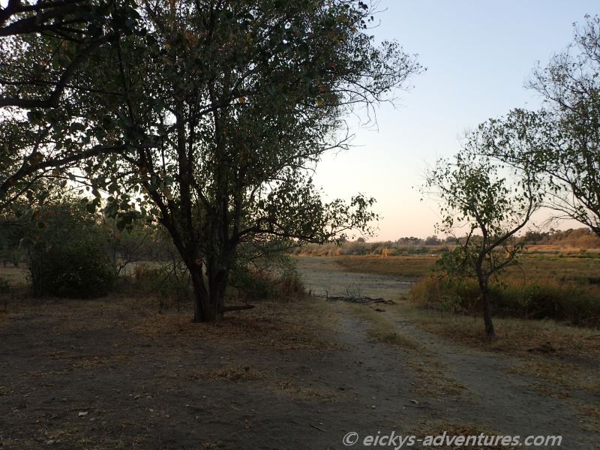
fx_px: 433
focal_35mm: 25
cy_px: 225
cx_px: 300
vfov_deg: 54.9
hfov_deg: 69.4
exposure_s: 1/200
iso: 100
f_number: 2.8
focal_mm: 4.5
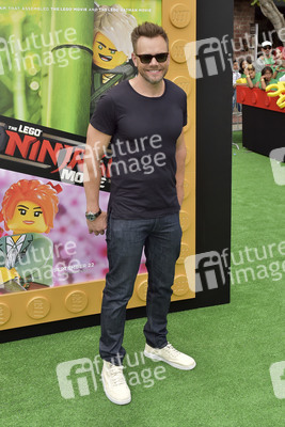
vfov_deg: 50.7
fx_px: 451
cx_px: 142
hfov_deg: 35.1
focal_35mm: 38
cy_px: 214
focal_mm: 38
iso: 400
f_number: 6.3
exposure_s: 1/320
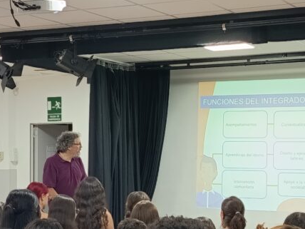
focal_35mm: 87
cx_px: 211
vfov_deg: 16.9
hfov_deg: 22.4
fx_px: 767
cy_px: 147
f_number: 1.7
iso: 443
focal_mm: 5.24
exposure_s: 1/33.3
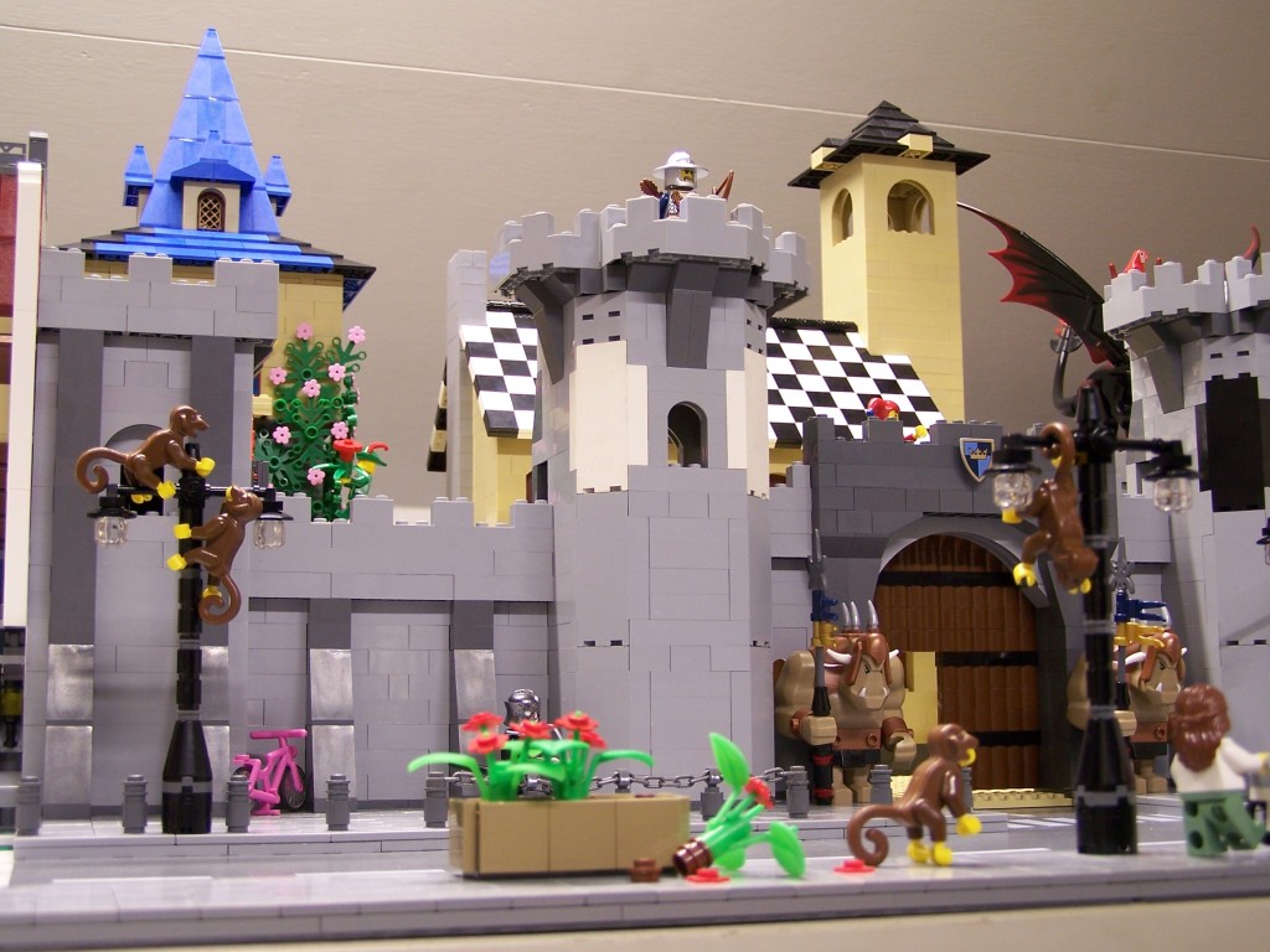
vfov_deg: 28.6
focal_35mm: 51
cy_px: 476
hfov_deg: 37.5
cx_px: 635
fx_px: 1871
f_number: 3
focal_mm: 8.5
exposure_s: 1/4
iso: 80
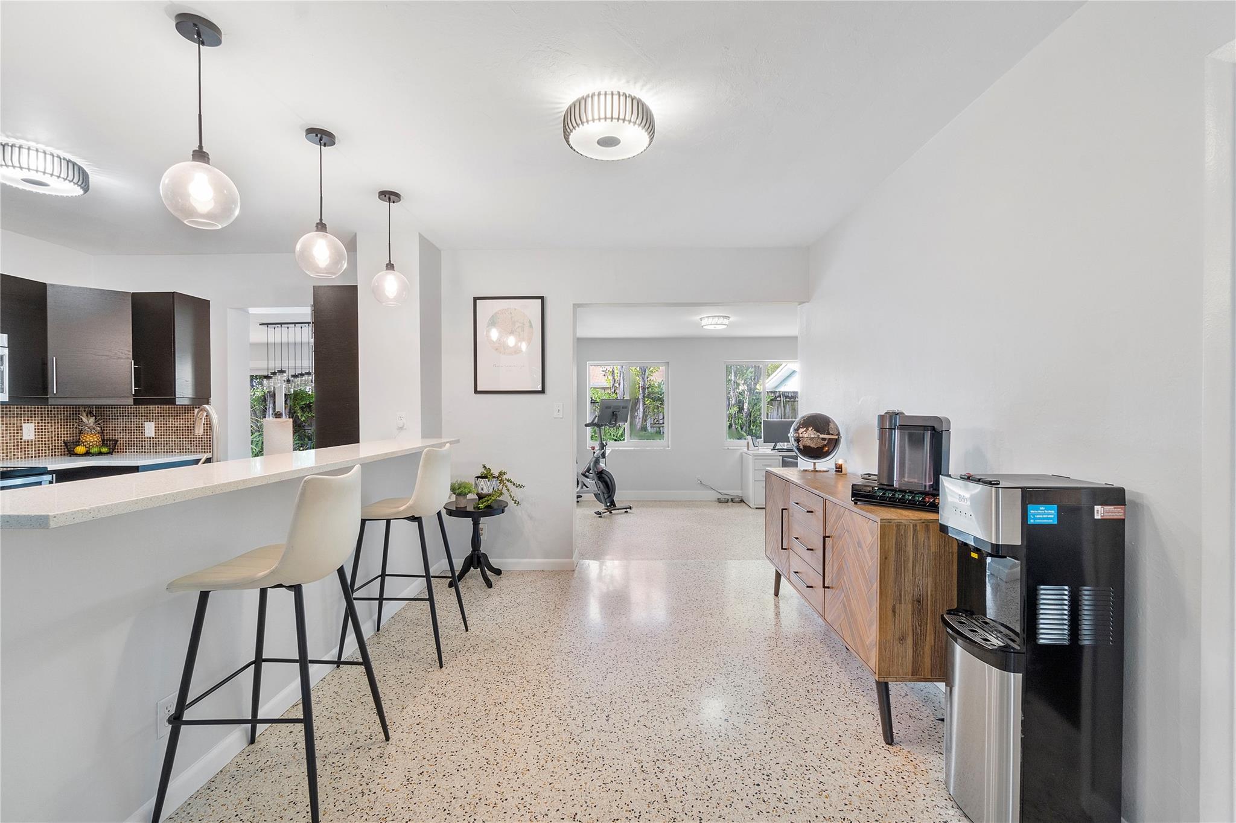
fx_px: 515
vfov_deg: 77.3
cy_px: 412
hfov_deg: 100.4
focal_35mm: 15
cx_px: 618
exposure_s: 1/3
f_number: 11
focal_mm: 10
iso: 160
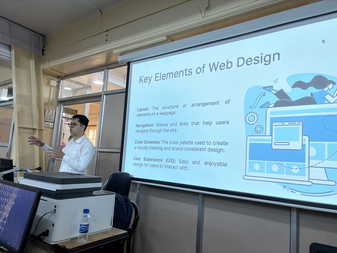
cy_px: 126
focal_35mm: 26
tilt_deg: +7.7
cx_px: 168
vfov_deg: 53.1
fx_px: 253
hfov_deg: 67.3
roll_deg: -3.7
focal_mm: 5.96
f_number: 1.6
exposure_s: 1/50
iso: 64
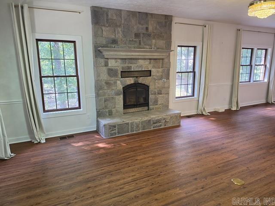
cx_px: 138
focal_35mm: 23
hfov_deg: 73.9
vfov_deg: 58.9
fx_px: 183
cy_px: 103
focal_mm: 6.5
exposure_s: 1/120
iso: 100
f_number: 1.4
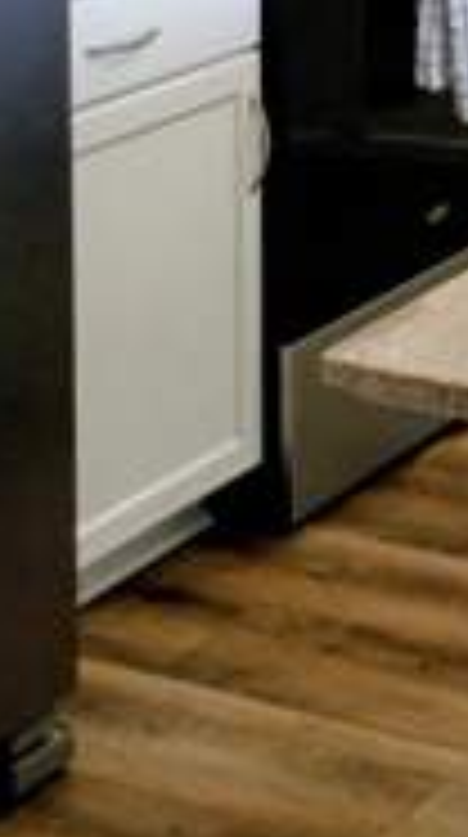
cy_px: -297
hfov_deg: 10.5
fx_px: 2416
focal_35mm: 109
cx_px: 810
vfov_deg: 18.1
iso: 315
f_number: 1.8
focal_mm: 4.27
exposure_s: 1/60
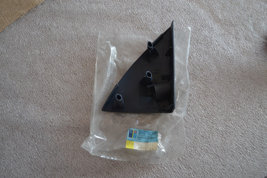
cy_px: 89
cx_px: 134
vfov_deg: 40.0
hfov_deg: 57.2
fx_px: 245
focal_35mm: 33
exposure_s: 1/60
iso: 560
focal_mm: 22
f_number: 4
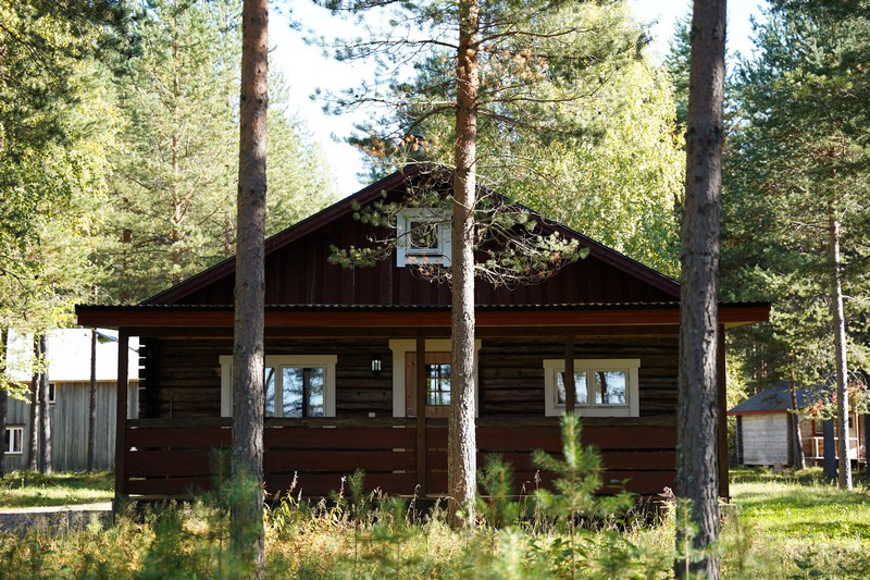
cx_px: 435
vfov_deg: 19.4
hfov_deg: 28.8
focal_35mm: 70
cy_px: 290
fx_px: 1691
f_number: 2.8
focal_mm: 70
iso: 100
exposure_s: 1/160
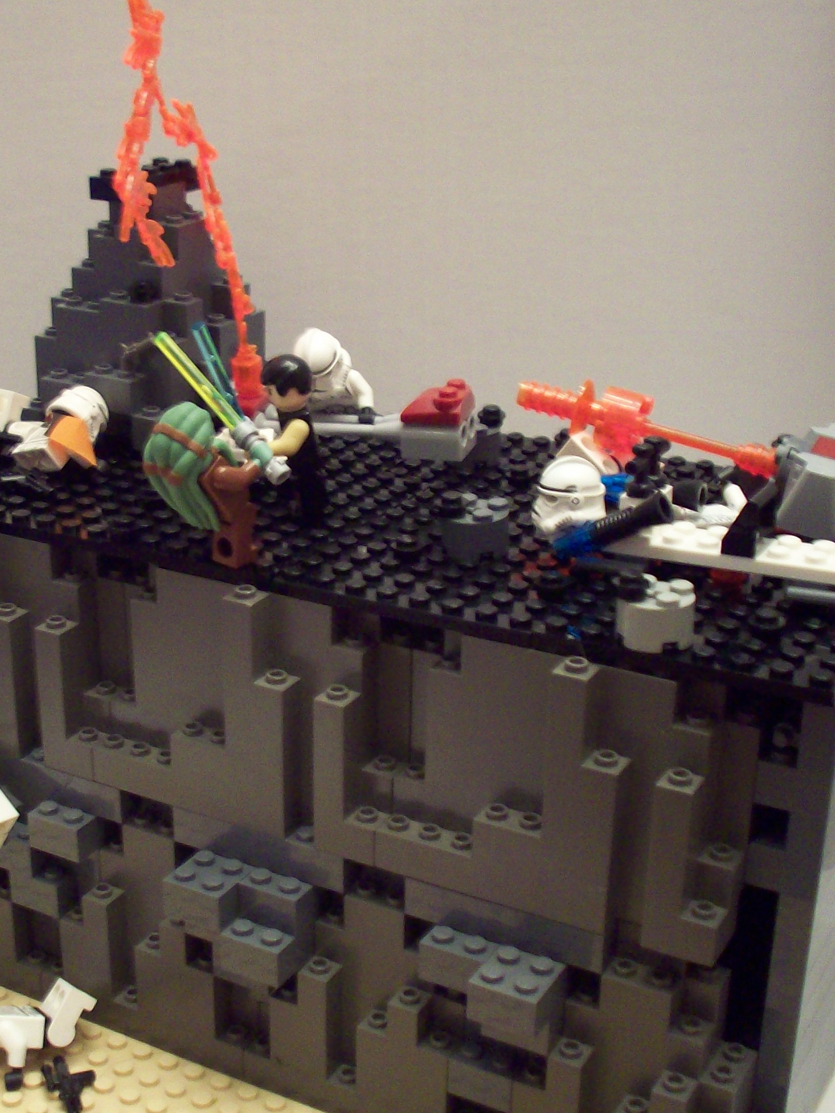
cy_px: 557
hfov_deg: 28.0
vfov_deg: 36.8
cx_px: 337
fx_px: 1672
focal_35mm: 52
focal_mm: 6.2
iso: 166
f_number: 2.8
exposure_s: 1/8
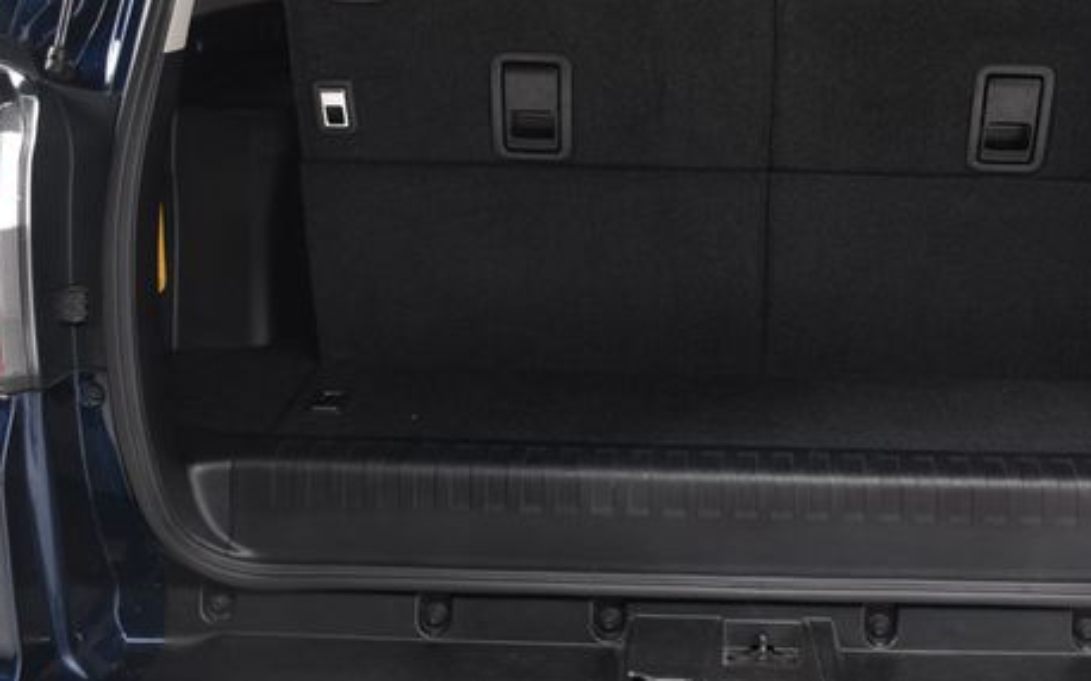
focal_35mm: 47
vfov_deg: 27.1
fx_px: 1397
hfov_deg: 42.0
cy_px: 176
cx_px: 736
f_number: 3.5
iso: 100
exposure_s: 1/160
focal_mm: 22
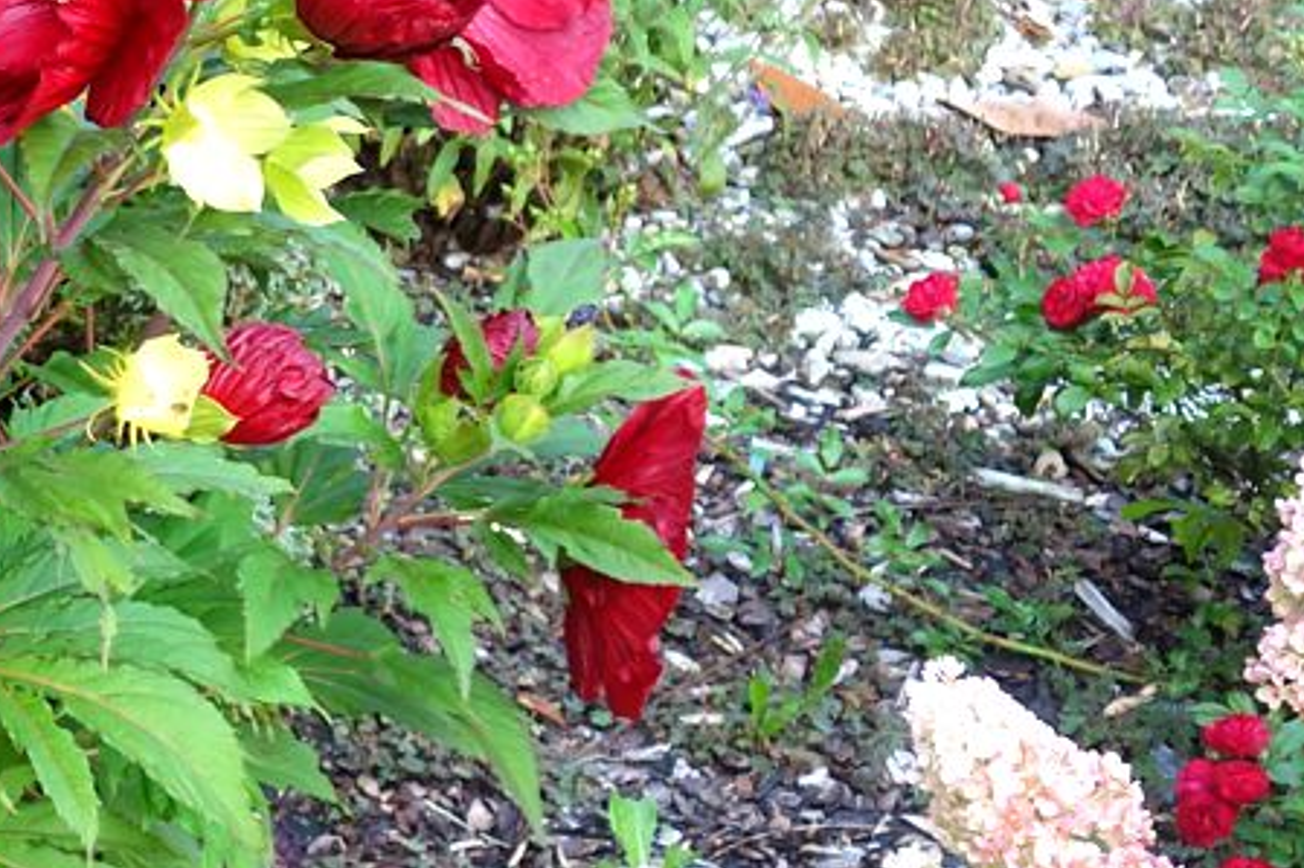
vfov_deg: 12.7
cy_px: 293
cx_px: -465
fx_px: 3910
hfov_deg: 17.6
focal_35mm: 108
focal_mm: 14.23
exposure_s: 1/50
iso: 125
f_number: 2.8
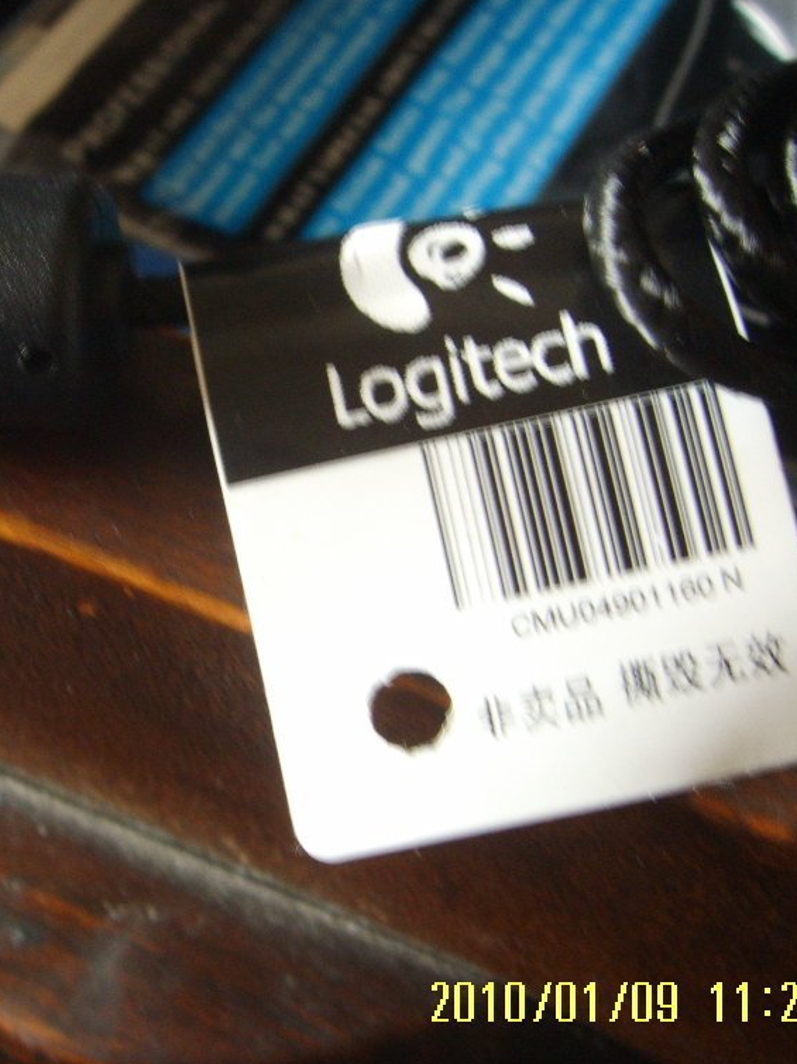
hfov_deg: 26.9
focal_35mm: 53
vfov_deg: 36.2
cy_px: 531
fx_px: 1628
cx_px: 151
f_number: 3.5
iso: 152
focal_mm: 6.6
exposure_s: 1/2
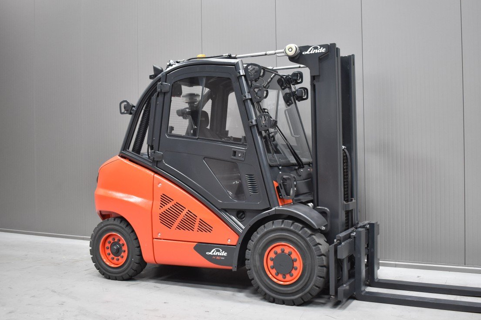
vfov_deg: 35.4
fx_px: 502
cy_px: 158
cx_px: 261
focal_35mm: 38
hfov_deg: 51.2
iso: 1250
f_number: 4.5
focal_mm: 23
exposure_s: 1/40
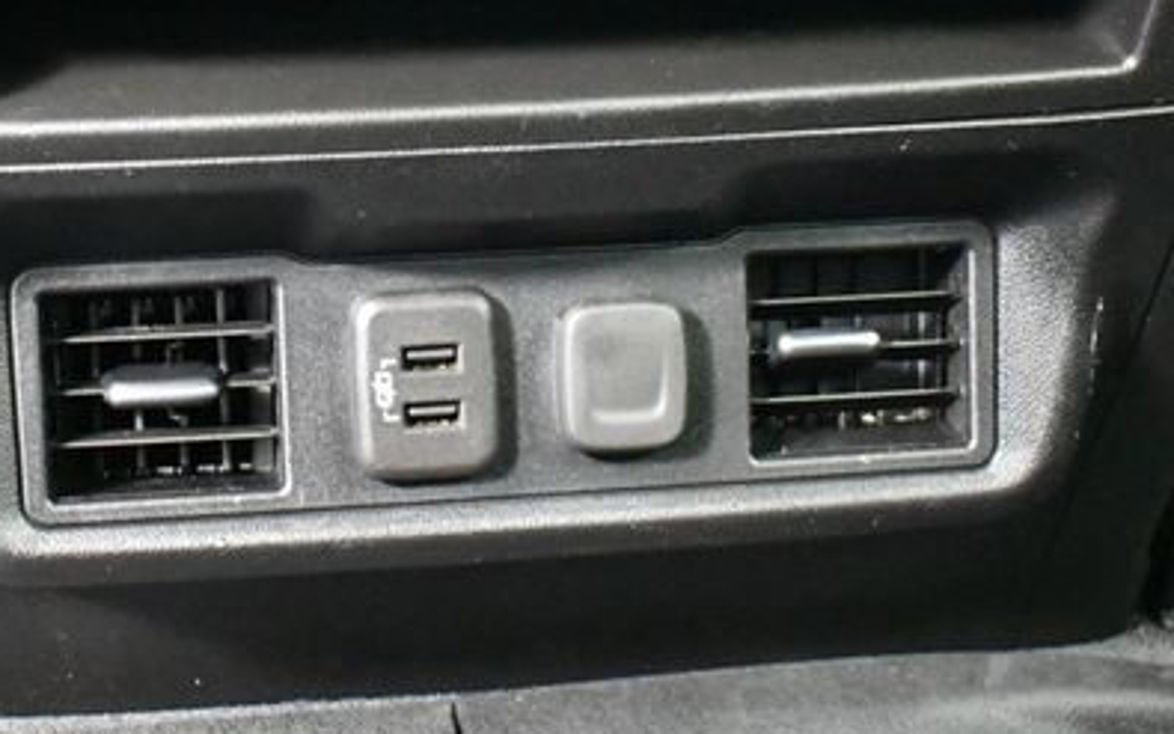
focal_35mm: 76
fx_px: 2432
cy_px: 196
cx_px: 413
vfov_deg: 17.1
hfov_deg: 27.0
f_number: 3.8
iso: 12800
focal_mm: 23
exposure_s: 1/25
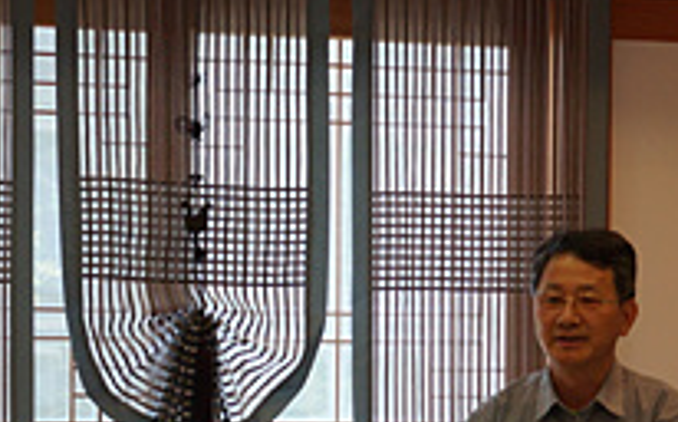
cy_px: 575
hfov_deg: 13.4
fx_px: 2878
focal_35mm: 156
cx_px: 398
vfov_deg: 8.2
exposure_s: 1/160
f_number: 4
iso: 320
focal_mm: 30
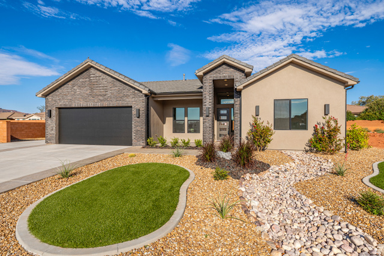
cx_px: 192
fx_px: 181
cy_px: 128
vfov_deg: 70.5
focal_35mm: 17
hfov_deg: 93.3
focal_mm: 17
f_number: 10
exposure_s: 1/160
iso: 100
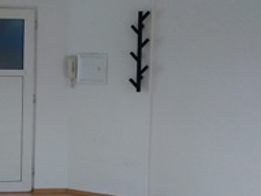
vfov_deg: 17.0
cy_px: 93
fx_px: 656
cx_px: -22
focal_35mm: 87
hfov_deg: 21.4
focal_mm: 3.6
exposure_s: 1/100
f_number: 1.8
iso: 170
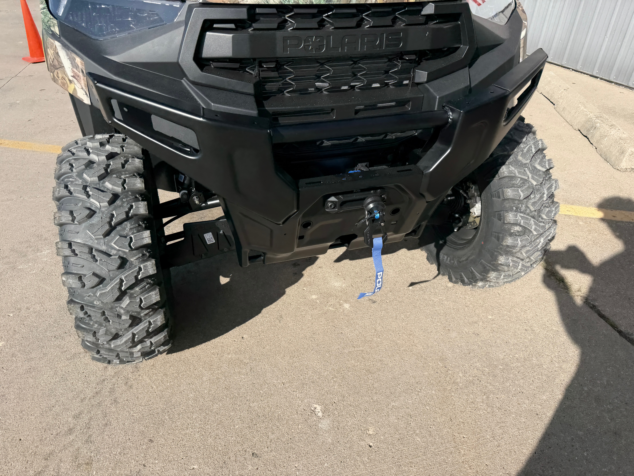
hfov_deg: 71.6
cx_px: 317
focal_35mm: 24
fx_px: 440
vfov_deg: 56.8
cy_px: 238
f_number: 1.78
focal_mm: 6.76
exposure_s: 1/4975
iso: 80
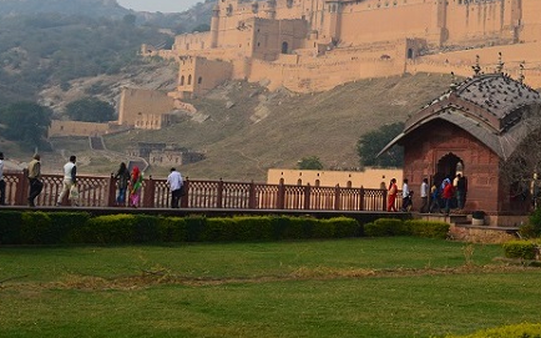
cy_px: 32
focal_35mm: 58
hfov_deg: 33.9
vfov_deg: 21.8
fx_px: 855
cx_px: 449
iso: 360
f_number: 11
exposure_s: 1/500
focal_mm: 22
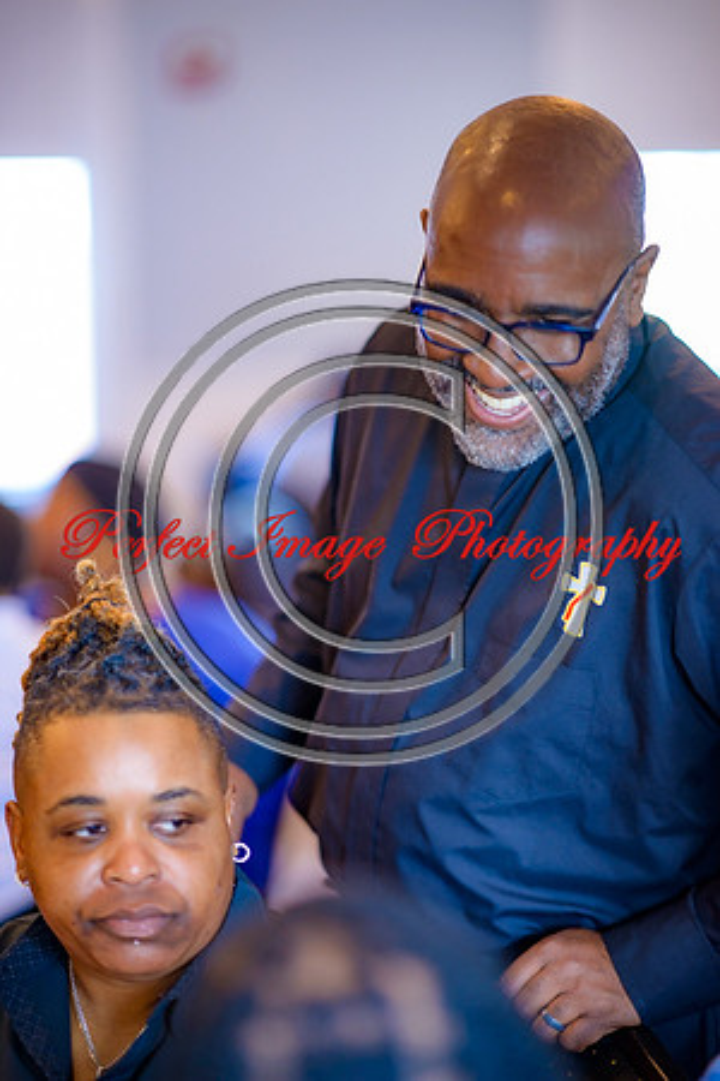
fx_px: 3150
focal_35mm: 105
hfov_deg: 13.0
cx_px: 360
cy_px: 540
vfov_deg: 19.5
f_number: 1.8
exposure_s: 1/125
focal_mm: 105
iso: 640
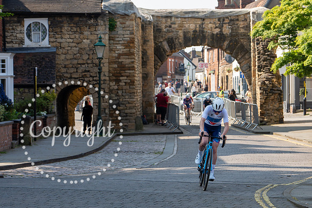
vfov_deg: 9.0
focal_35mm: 153
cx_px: 246
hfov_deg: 13.4
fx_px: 1324
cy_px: 128
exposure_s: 1/640
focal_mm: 97
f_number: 5
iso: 200
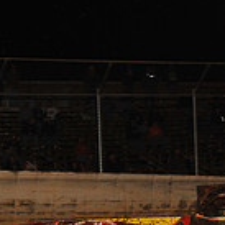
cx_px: 43
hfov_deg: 10.1
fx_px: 1272
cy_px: 256
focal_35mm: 173
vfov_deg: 10.0
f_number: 7.1
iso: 800
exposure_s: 1/320
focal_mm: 48
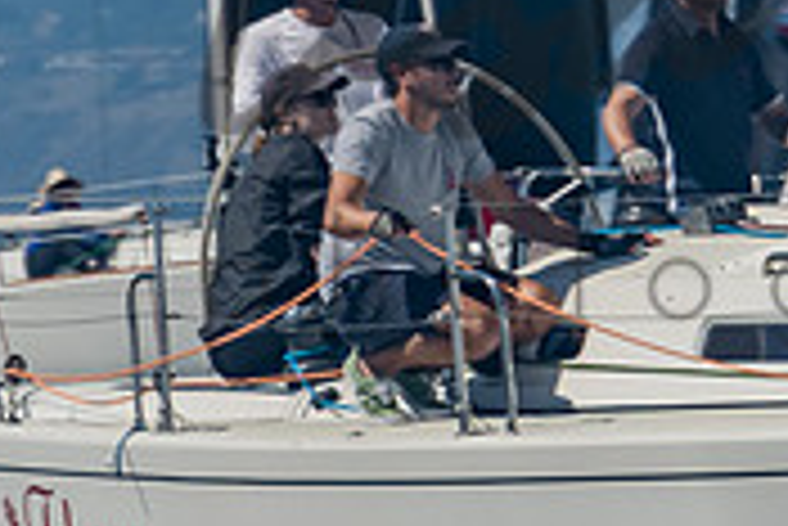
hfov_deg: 1.8
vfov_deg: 1.2
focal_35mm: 1177
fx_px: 25784
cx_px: 753
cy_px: -311
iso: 160
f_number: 6.3
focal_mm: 165
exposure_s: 1/1250
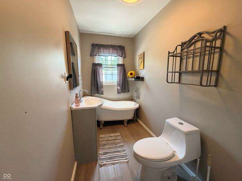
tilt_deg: -9.5
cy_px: 90
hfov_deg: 102.1
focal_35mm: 14
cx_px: 121
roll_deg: +0.0
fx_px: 98
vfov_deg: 85.7
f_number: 2.2
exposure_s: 1/60
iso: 160
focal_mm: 2.22
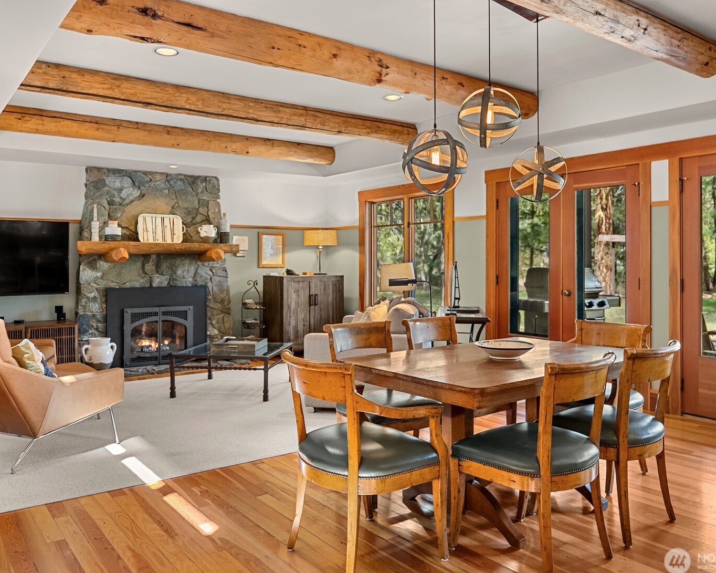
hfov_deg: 62.2
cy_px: 284
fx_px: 593
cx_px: 347
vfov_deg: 51.5
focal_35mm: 28
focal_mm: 24
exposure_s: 1/15
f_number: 3.2
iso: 400
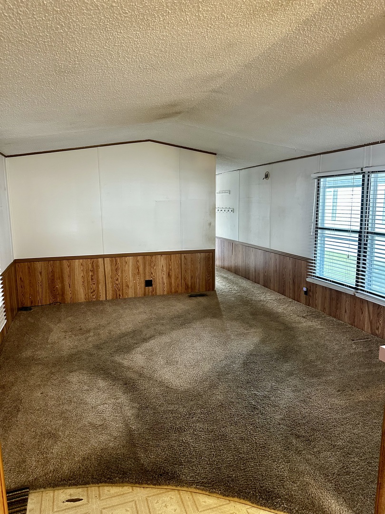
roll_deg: -0.1
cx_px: 192
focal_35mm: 24
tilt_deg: -6.9
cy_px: 257
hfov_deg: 56.8
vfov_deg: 71.6
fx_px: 356
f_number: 1.78
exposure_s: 1/60
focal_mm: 6.86
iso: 400
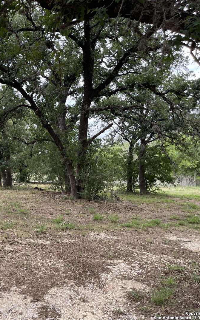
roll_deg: +2.3
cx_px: 3
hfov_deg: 31.9
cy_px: 159
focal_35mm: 37
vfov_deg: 52.8
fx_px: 323
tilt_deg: -0.8
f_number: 1.6
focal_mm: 5.1
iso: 32
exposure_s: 1/463
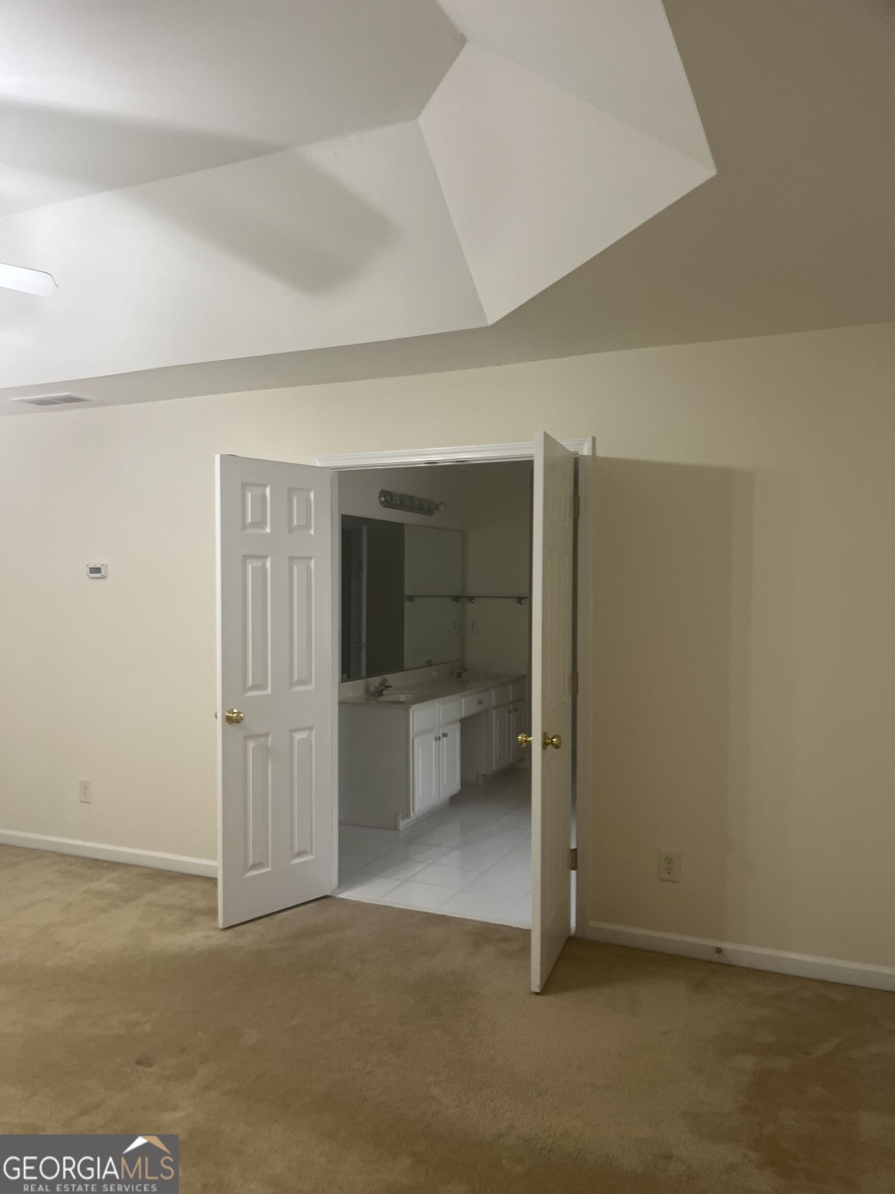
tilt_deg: +0.1
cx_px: 448
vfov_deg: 67.3
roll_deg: +1.1
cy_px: 597
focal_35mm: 26
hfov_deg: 53.1
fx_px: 896
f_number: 1.6
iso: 125
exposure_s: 1/60
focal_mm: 5.1
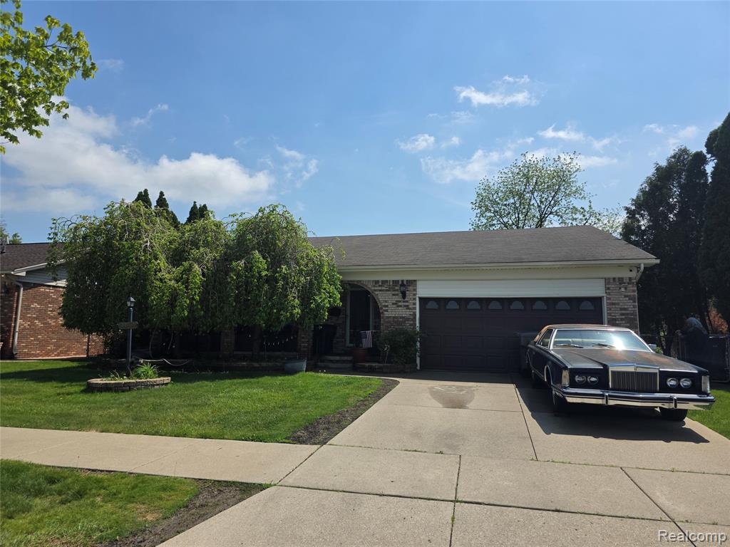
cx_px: 365
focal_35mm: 23
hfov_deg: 73.9
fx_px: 485
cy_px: 274
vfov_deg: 58.9
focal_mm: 6.3
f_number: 1.7
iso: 64
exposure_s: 1/7944
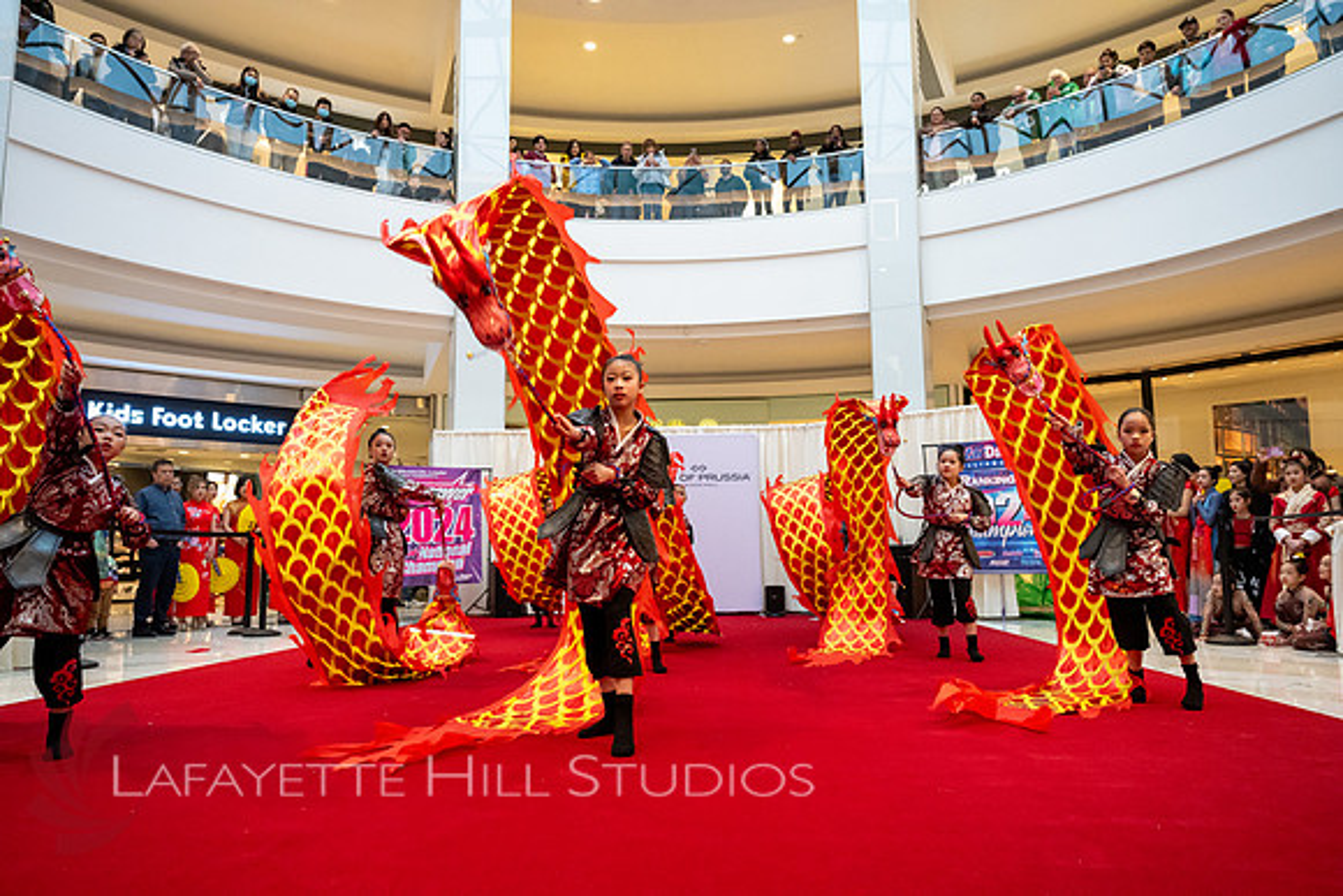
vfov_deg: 53.2
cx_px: 672
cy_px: 448
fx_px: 896
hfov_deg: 73.7
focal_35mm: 24
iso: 4000
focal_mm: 24
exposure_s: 1/500
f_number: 4
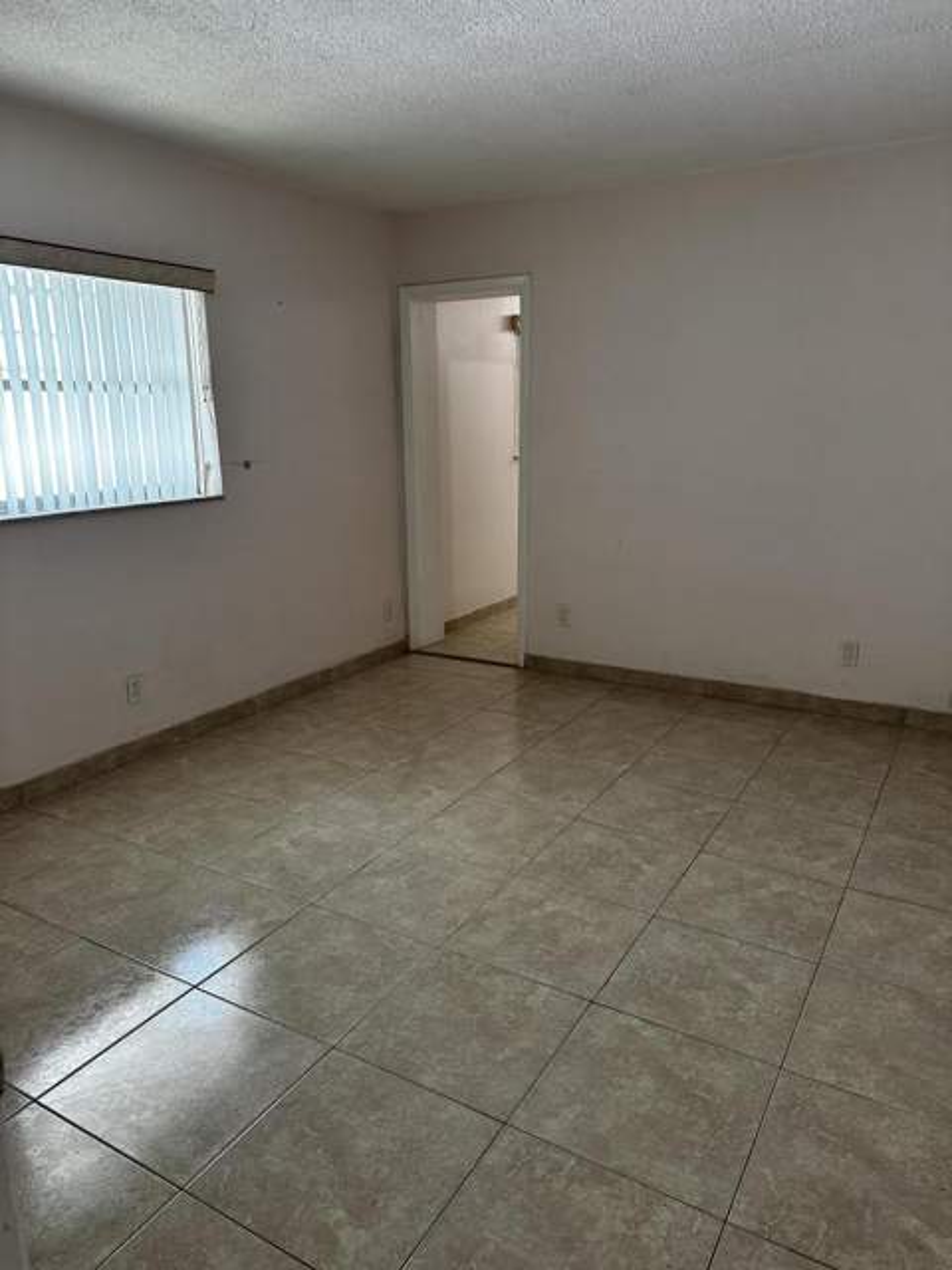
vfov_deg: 71.6
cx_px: 476
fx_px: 880
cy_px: 635
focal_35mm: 24
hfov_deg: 56.8
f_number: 1.78
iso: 200
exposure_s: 1/120
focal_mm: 6.86
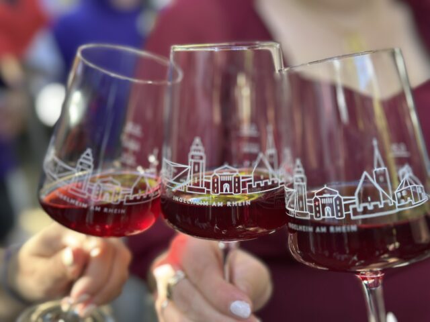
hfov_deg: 39.7
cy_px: 161
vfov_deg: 30.3
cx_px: 215
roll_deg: +5.5
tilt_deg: -15.2
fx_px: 596
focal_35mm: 48
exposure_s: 1/143
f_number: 1.78
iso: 80
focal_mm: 6.86
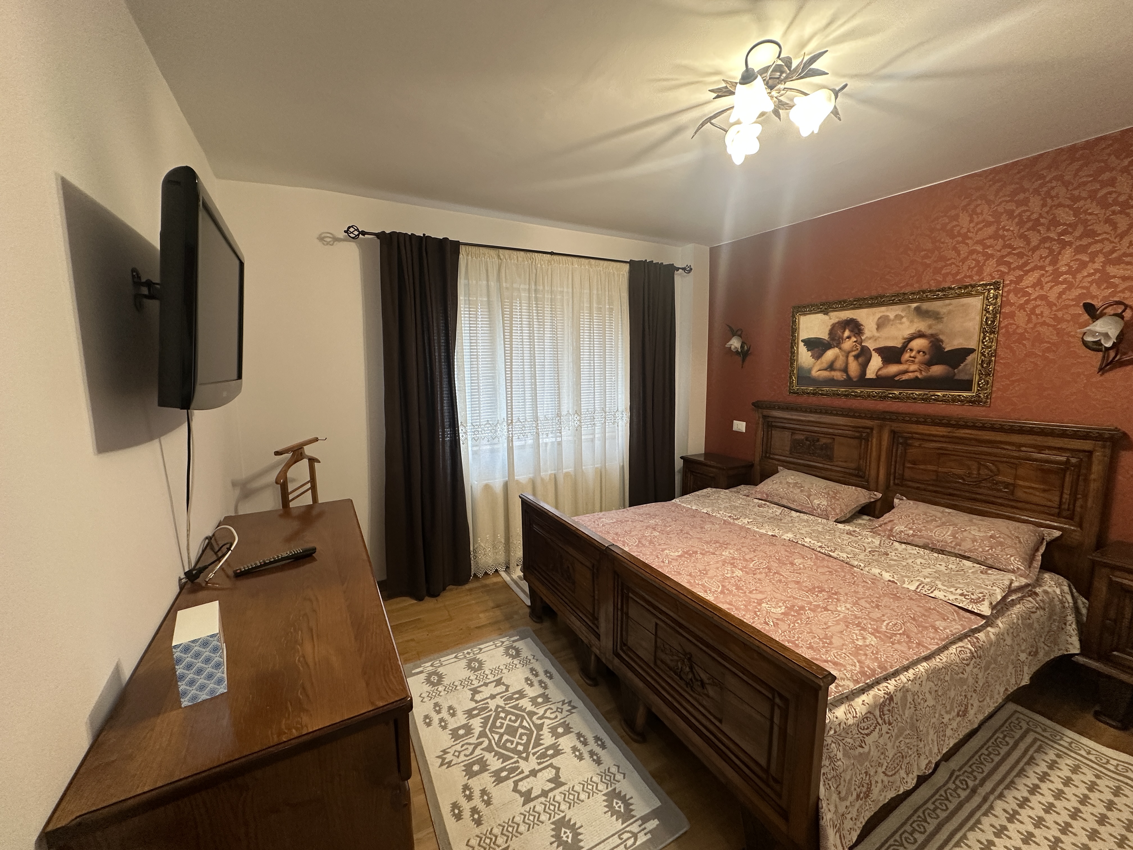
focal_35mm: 14
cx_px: 566
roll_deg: +0.9
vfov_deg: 85.7
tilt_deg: -7.6
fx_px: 458
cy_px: 425
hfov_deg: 102.1
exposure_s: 1/50
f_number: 2.2
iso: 200
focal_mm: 2.22
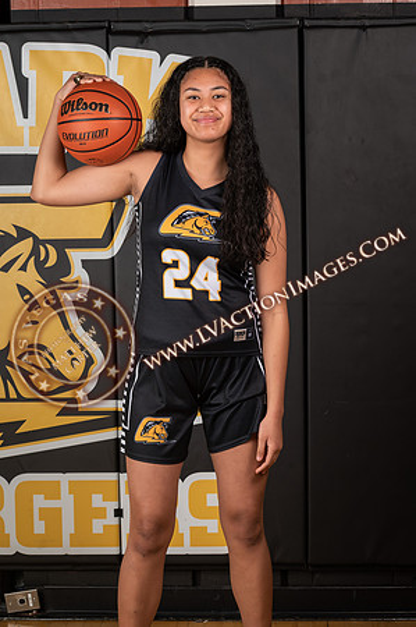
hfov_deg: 13.4
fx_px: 1772
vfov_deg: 20.0
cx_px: 208
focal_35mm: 102
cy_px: 314
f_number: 9
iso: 100
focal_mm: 102
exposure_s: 1/125
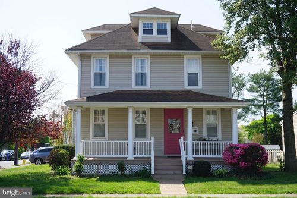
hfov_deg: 42.8
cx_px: 148
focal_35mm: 46
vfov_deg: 29.2
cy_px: 99
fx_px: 379
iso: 100
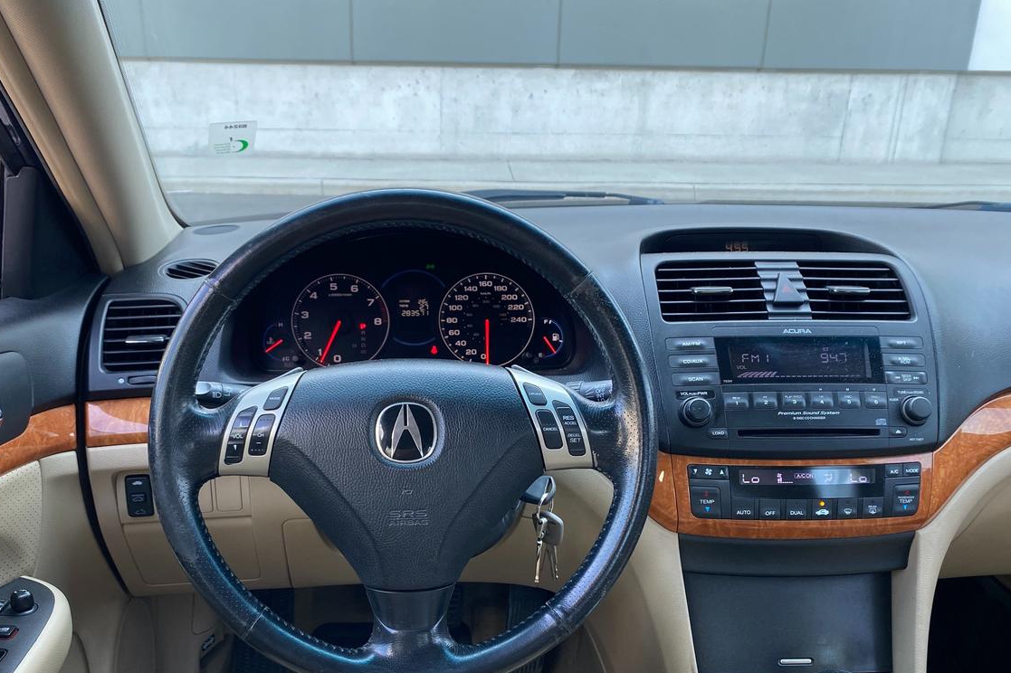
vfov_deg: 41.9
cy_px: 432
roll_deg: -0.7
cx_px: 469
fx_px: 870
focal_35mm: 31
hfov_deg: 60.2
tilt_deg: -21.1
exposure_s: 1/121
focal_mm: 4.25
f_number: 1.8
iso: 100
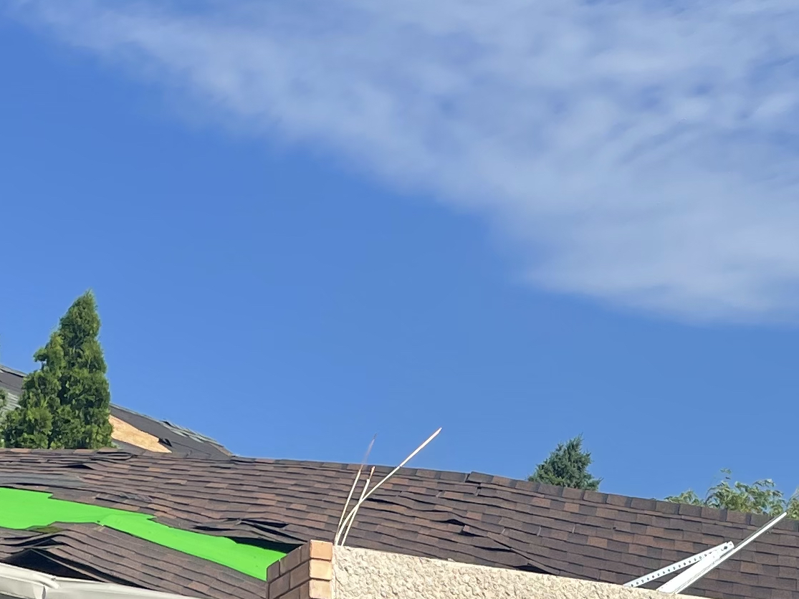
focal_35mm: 94
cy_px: 727
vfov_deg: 15.2
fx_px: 2169
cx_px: 504
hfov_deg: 20.8
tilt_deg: +6.3
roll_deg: -3.6
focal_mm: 4.2
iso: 32
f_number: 1.6
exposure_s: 1/4831
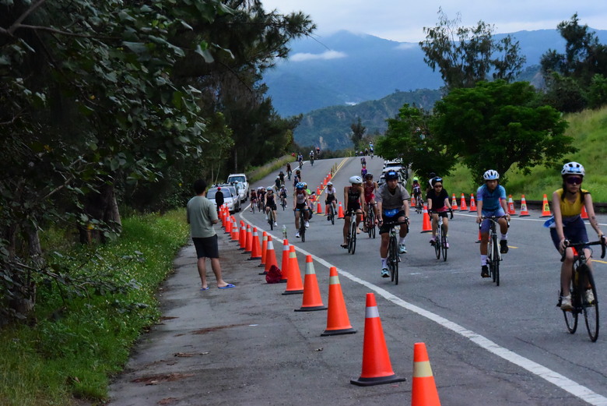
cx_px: 304
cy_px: 203
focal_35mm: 120
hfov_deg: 17.1
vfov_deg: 11.4
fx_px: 2024
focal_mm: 120
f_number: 14
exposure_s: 1/3200
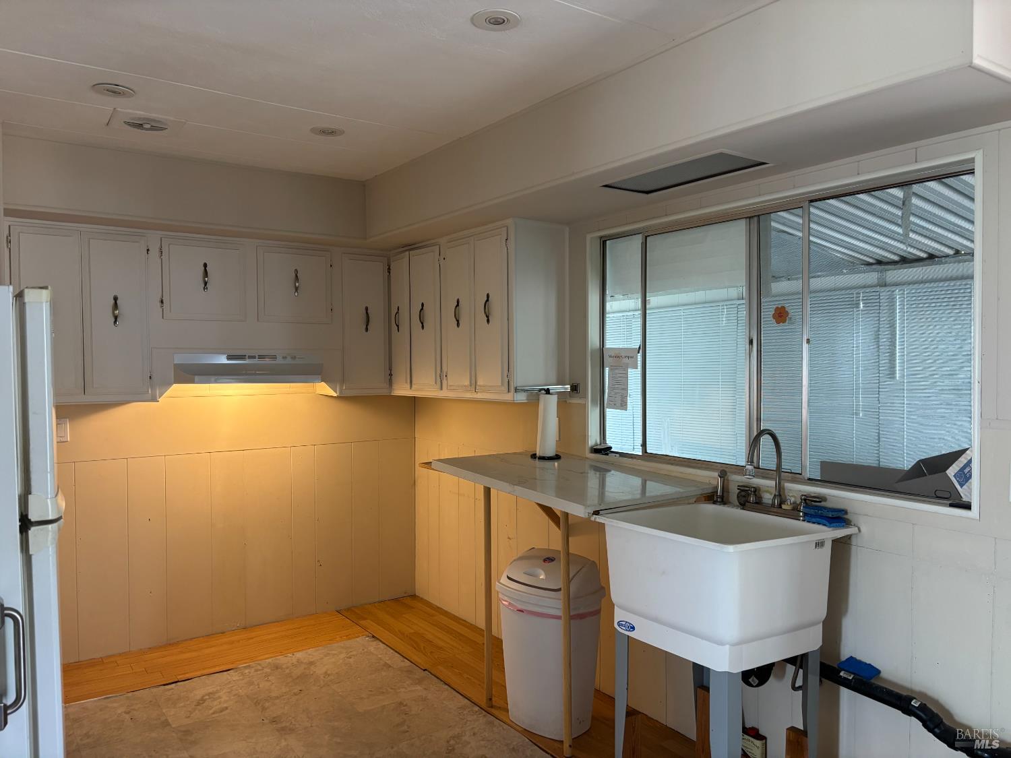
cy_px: 379
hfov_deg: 67.3
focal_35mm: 26
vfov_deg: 53.1
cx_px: 506
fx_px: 759
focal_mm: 5.96
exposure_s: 1/60
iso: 200
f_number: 1.6
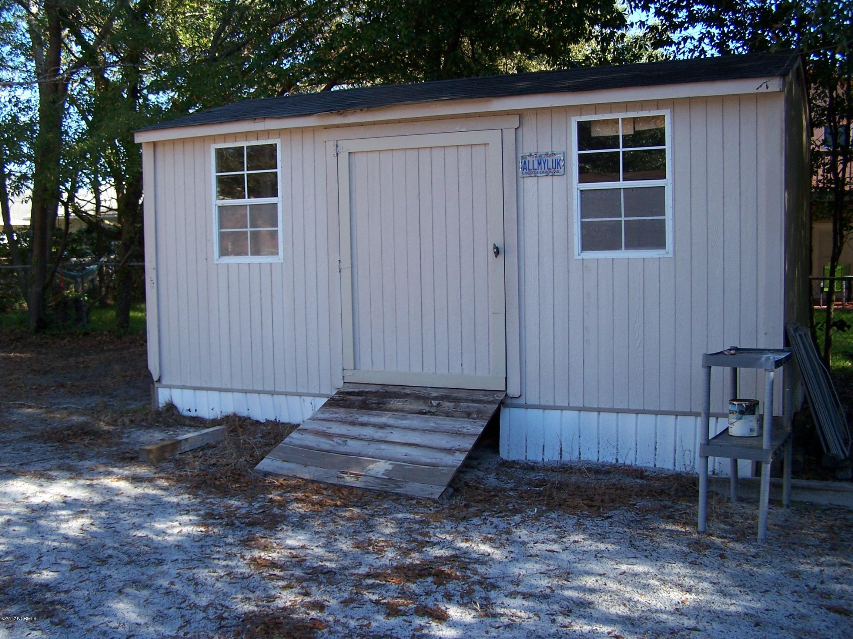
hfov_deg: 49.0
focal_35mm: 38
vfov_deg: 37.7
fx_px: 936
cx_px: 426
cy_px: 320
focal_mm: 6.3
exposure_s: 1/250
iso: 80
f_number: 2.8
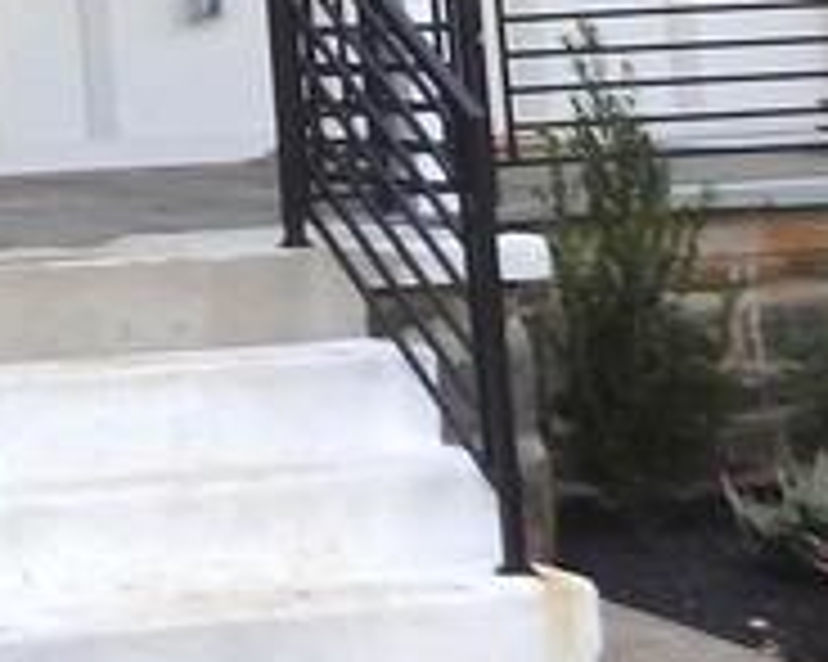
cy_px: -491
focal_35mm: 147
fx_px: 3600
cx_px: -590
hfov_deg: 12.2
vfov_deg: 10.0
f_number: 3.2
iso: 125
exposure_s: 1/320
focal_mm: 5
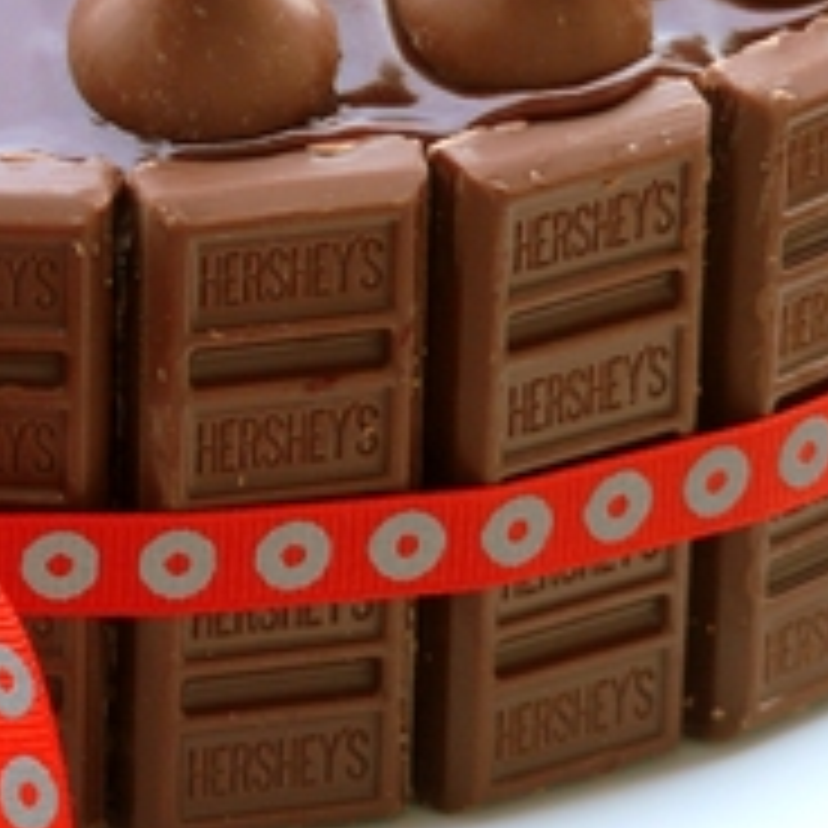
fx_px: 16102
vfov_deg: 2.9
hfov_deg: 2.9
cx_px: -25
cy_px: -20
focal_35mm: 595
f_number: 3.6
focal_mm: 45.4
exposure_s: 1/50
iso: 100
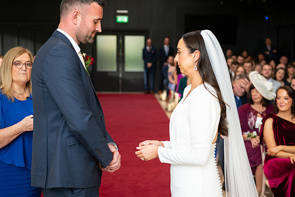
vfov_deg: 20.9
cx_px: 138
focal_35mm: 65
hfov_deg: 31.0
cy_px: 89
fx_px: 532
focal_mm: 58
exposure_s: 1/160
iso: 640
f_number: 3.5
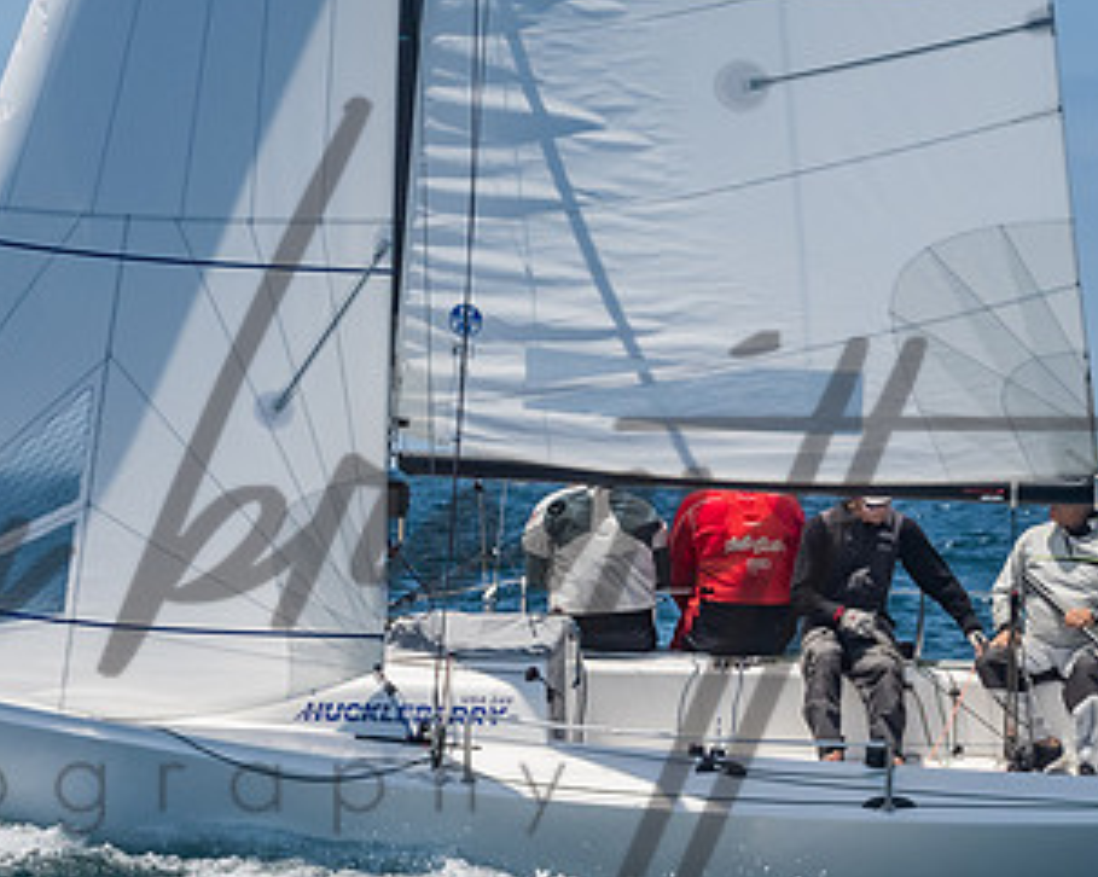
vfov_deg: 7.4
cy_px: 507
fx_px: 6820
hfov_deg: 9.2
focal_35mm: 210
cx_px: 406
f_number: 14
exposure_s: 1/1250
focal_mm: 78
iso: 640
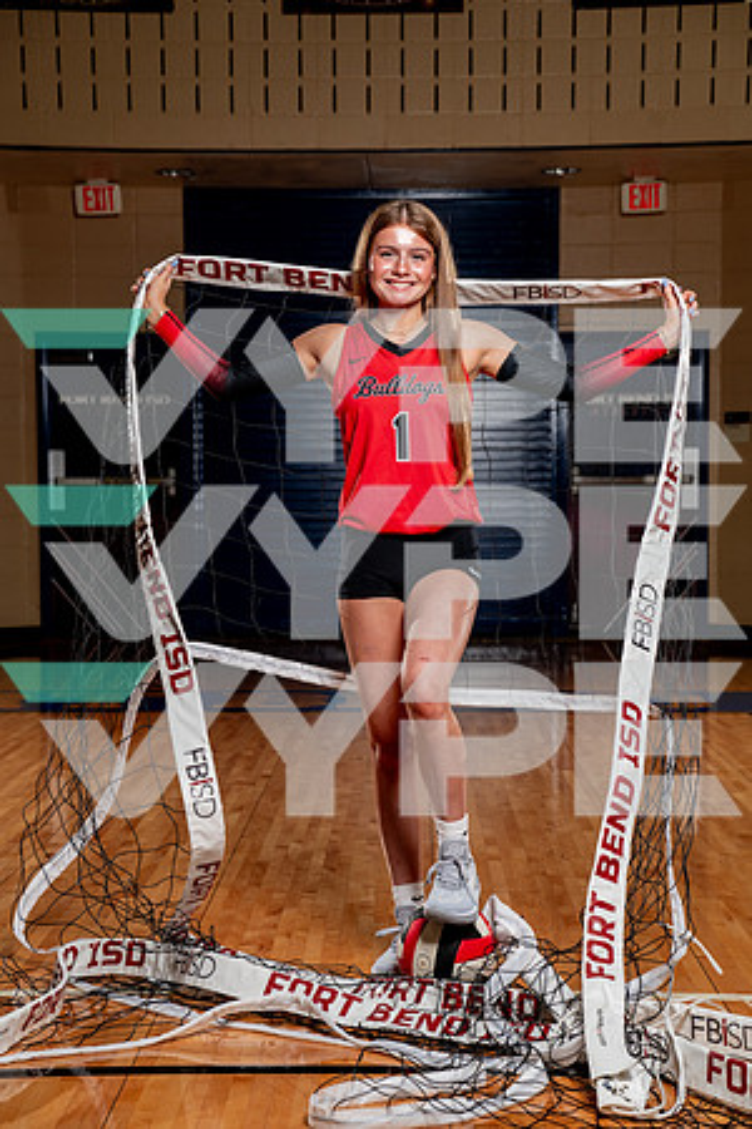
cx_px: 376
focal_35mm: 65
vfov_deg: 31.0
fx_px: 2037
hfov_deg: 20.9
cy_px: 564
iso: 200
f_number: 5.6
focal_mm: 65
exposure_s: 1/250
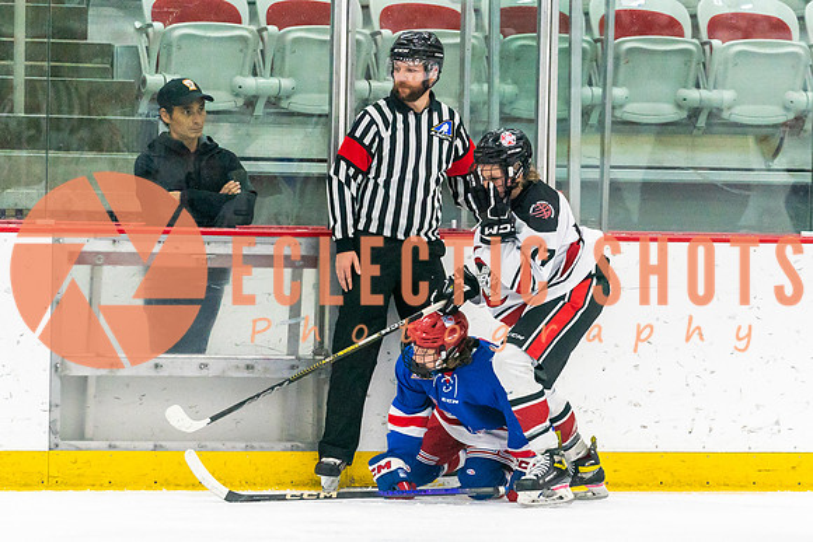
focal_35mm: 350
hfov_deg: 5.9
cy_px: 397
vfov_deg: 3.9
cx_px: 453
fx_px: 7912
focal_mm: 200
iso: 3200
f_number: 2.8
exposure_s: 1/1000
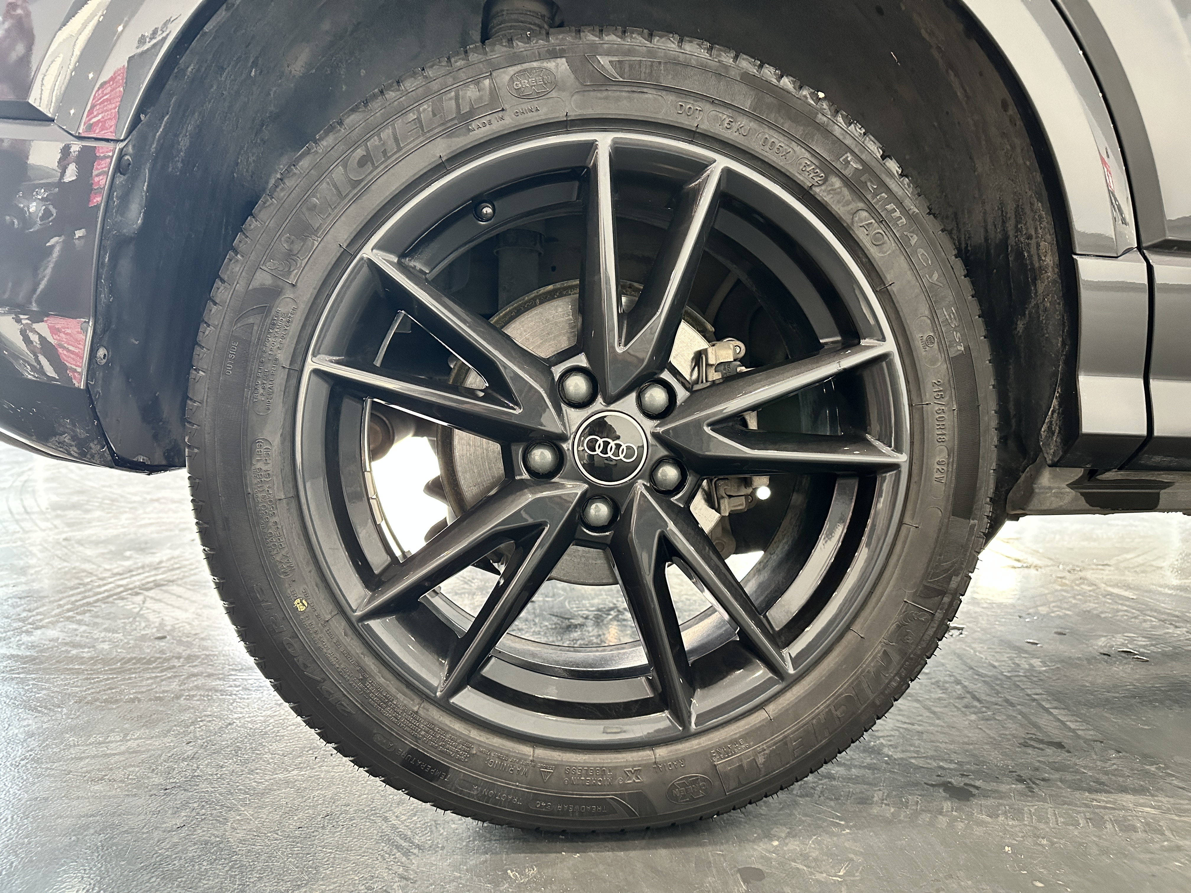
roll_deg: -0.1
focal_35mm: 24
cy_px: 446
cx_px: 596
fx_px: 826
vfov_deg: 56.8
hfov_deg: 71.6
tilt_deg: -5.1
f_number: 1.78
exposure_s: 1/60
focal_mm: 6.86
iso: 640
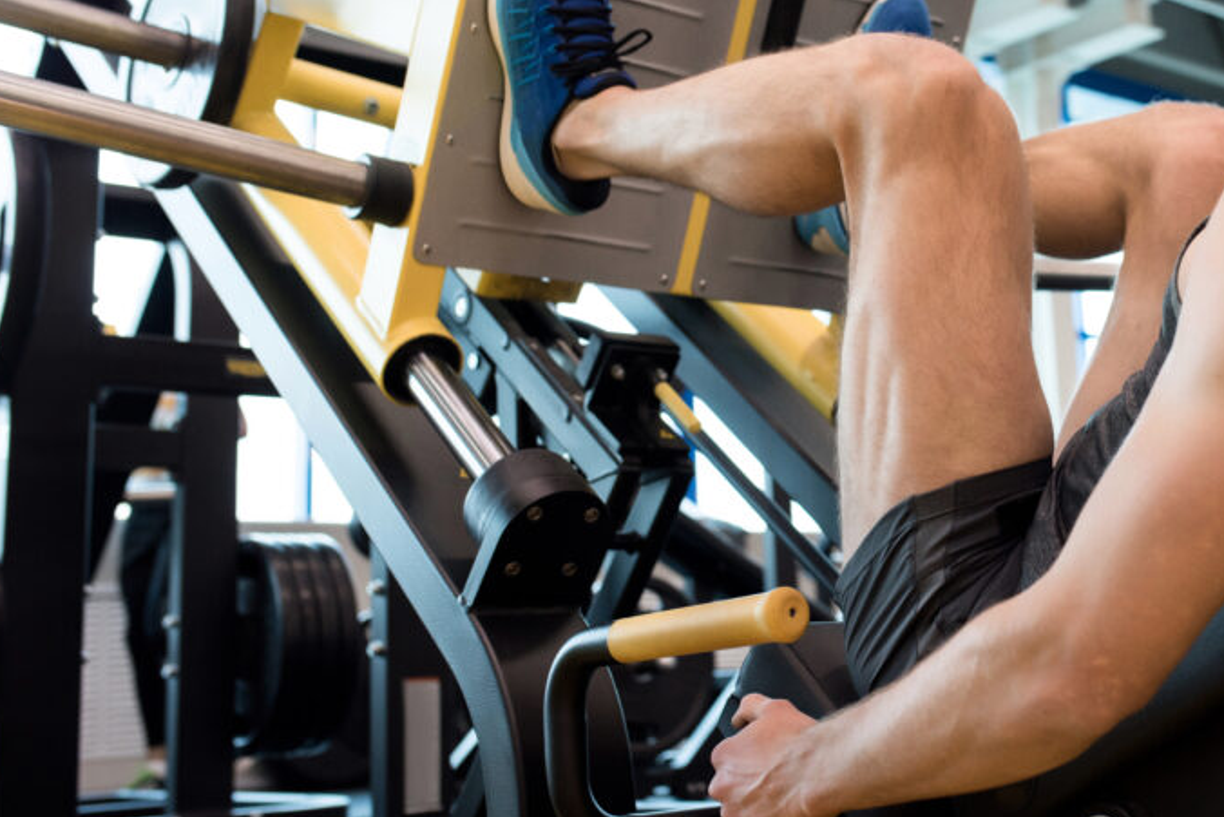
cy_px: 284
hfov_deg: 36.6
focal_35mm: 53
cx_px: 916
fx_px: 1802
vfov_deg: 25.4
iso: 640
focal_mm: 35
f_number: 3.5
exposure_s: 1/125
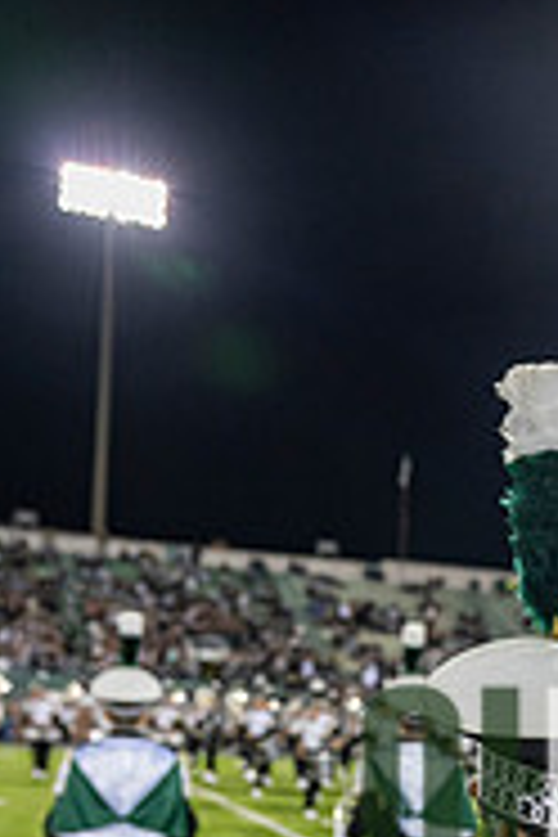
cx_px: 562
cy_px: 810
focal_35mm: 58
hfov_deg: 22.5
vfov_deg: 32.1
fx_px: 1348
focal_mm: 24
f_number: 3.2
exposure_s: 1/500
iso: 1250
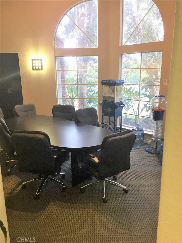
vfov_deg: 61.7
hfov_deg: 48.2
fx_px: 203
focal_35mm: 29
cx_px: 91
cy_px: 122
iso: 100
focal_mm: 4.15
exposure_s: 1/30
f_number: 2.2
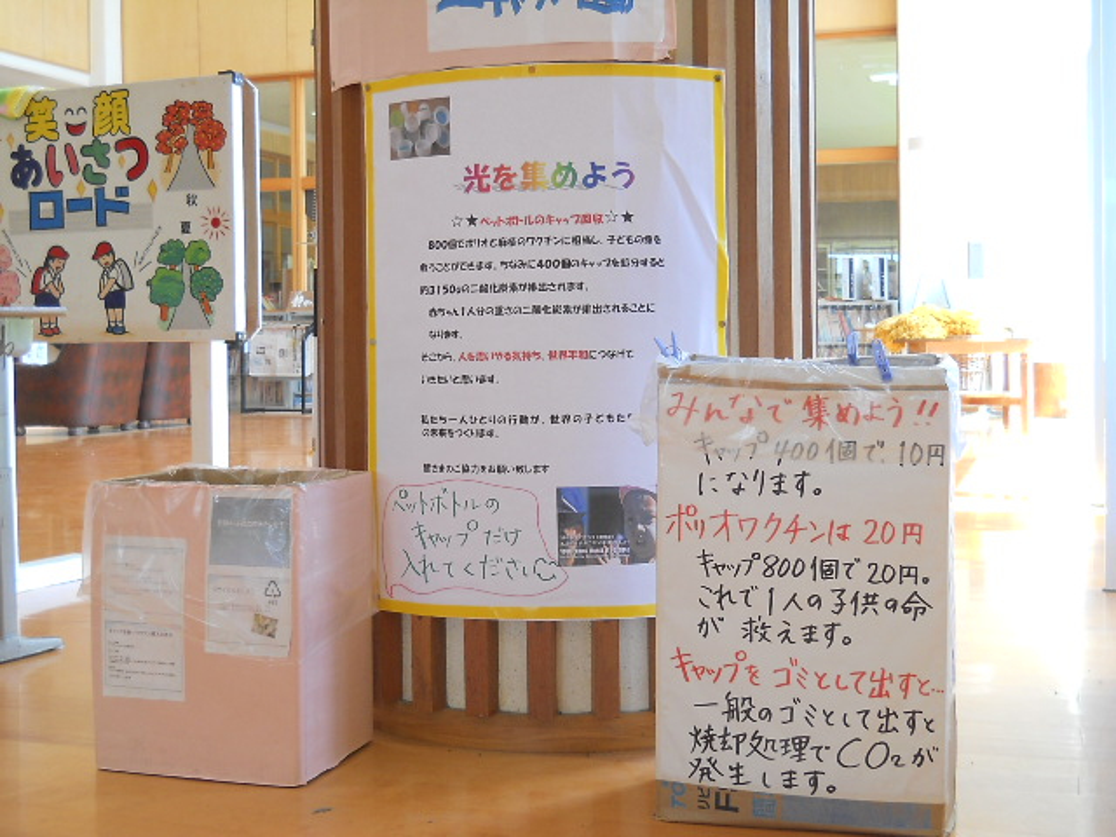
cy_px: 418
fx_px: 1547
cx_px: 558
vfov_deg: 30.3
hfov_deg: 39.7
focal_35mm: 48
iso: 80
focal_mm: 7.88
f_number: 3.3
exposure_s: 1/30
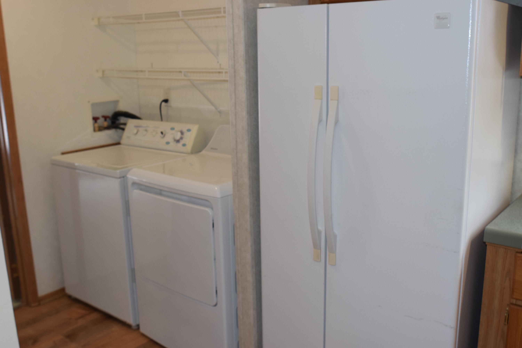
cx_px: 261
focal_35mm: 36
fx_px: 522
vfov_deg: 36.9
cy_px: 174
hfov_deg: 53.1
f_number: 5
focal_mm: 24
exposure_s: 1/100
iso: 800
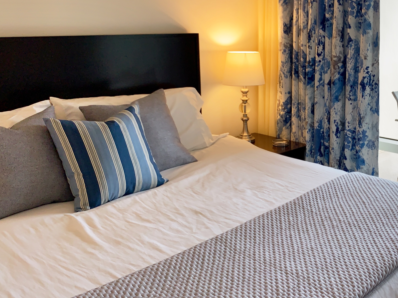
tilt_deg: -12.7
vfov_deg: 34.3
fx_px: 483
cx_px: 319
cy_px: 137
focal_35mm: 42
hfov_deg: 42.7
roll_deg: -1.2
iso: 40
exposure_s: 1/122
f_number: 1.8
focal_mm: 4.25
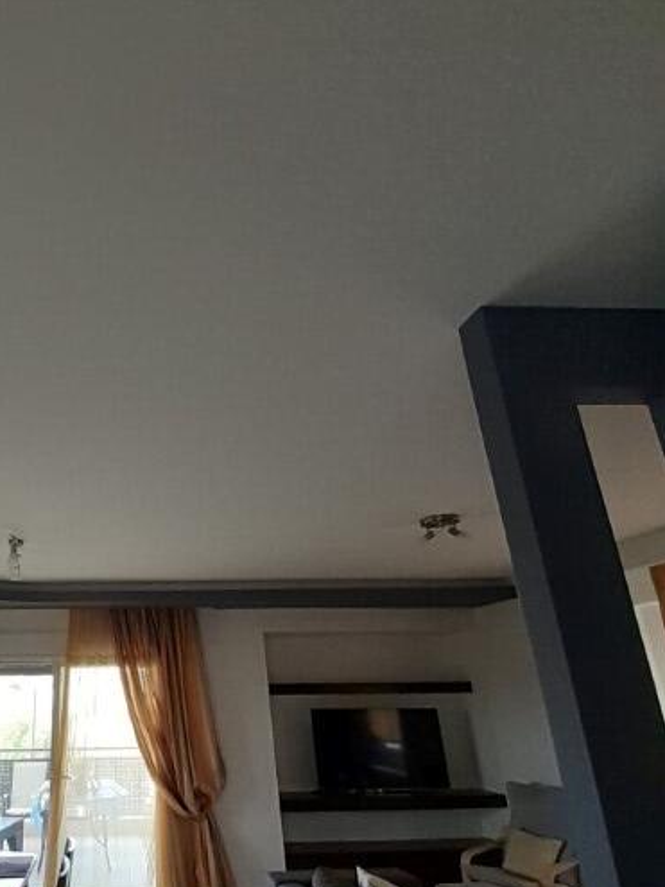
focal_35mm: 21
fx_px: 538
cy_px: 538
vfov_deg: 78.0
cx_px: 131
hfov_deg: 58.5
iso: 200
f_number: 2.2
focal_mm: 1.13
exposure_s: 1/50
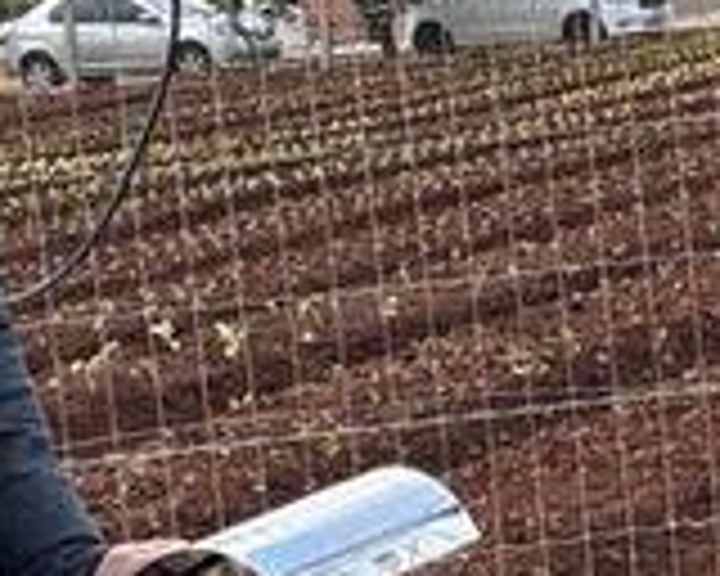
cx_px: 958
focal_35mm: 190
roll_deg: +0.3
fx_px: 4049
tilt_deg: -8.5
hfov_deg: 9.9
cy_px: 414
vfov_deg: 8.1
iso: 50
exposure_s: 1/811
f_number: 1.6
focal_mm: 5.96
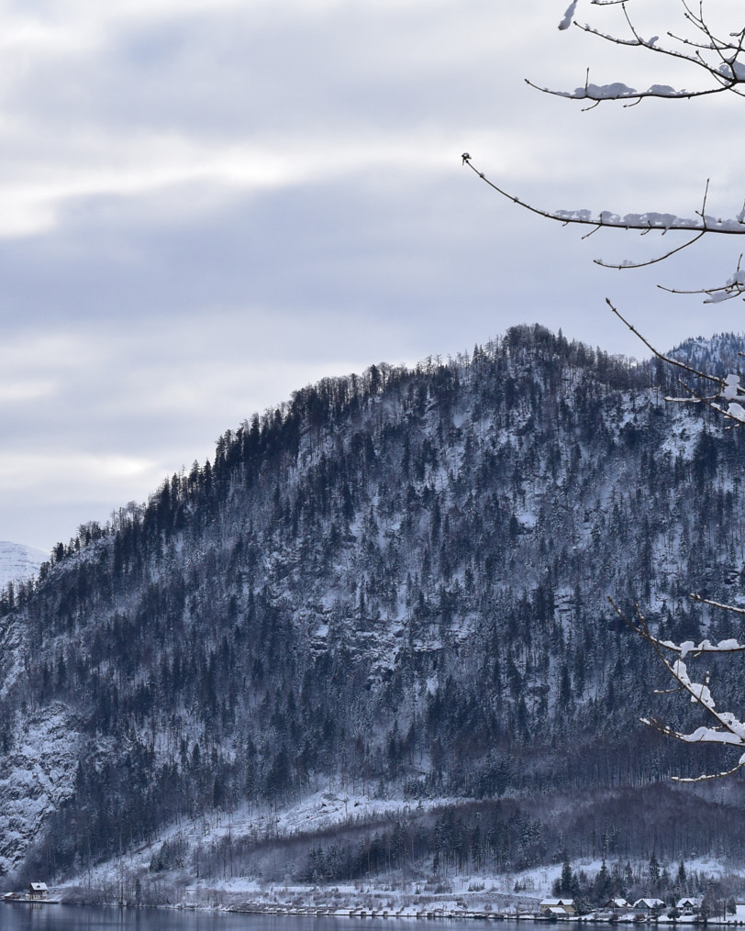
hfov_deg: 10.7
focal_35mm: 142
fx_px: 3914
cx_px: -139
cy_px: 614
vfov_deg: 13.6
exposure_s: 1/400
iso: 400
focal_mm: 50
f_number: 11
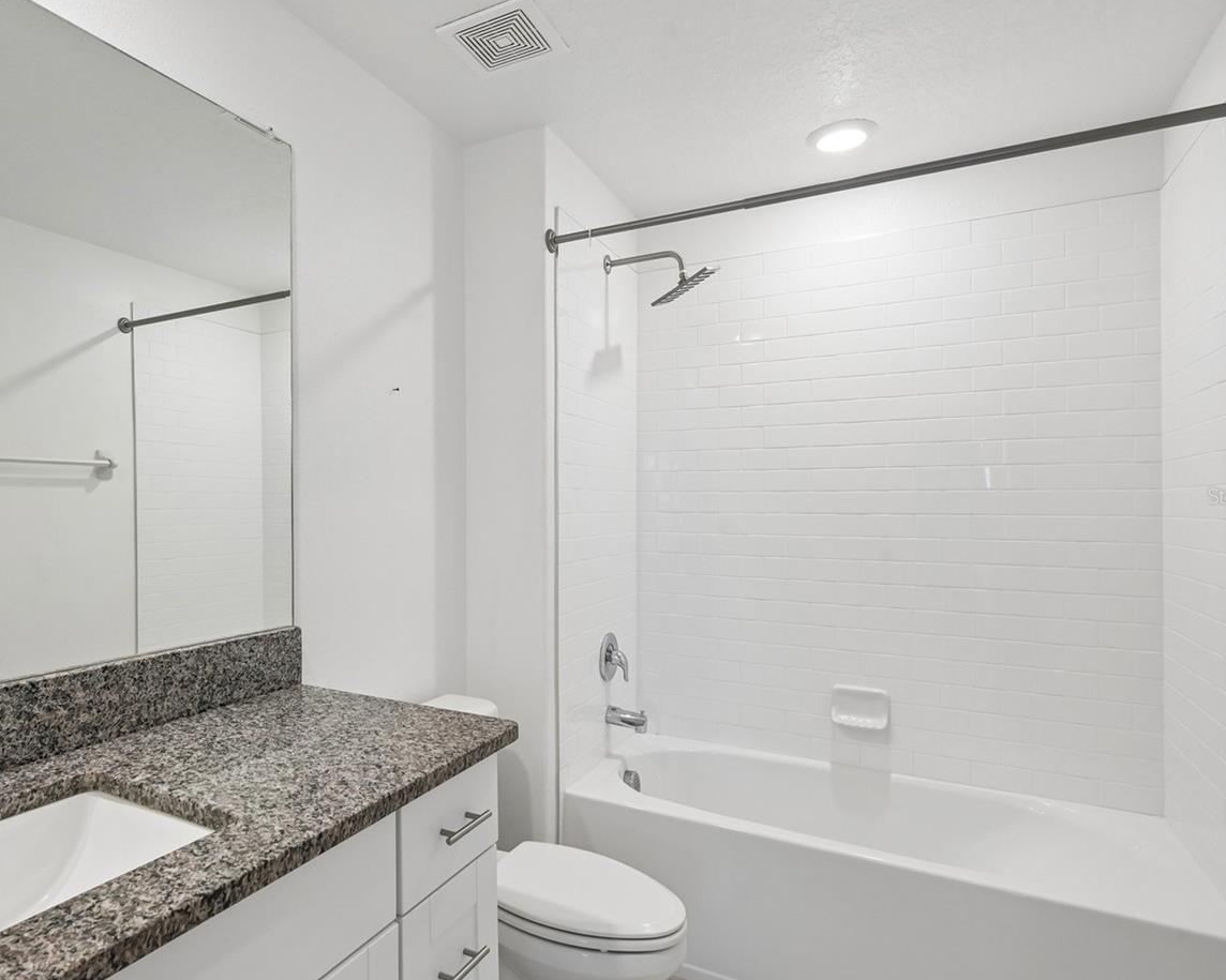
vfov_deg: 65.5
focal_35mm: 21
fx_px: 762
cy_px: 496
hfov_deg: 76.0
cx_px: 446
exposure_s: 1/25
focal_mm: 16
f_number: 8
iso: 400
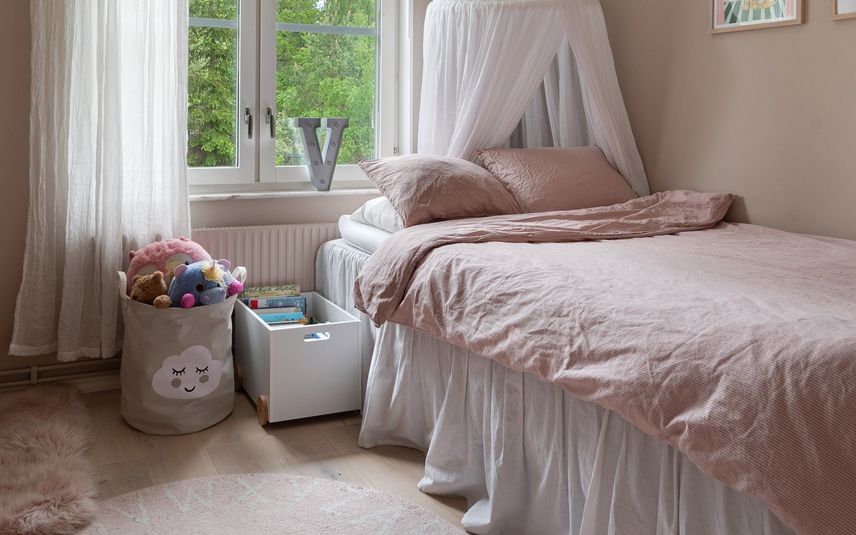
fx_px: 747
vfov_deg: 38.2
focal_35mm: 32
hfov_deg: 59.1
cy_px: 117
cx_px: 335
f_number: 8
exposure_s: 1/60
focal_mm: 20
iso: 400
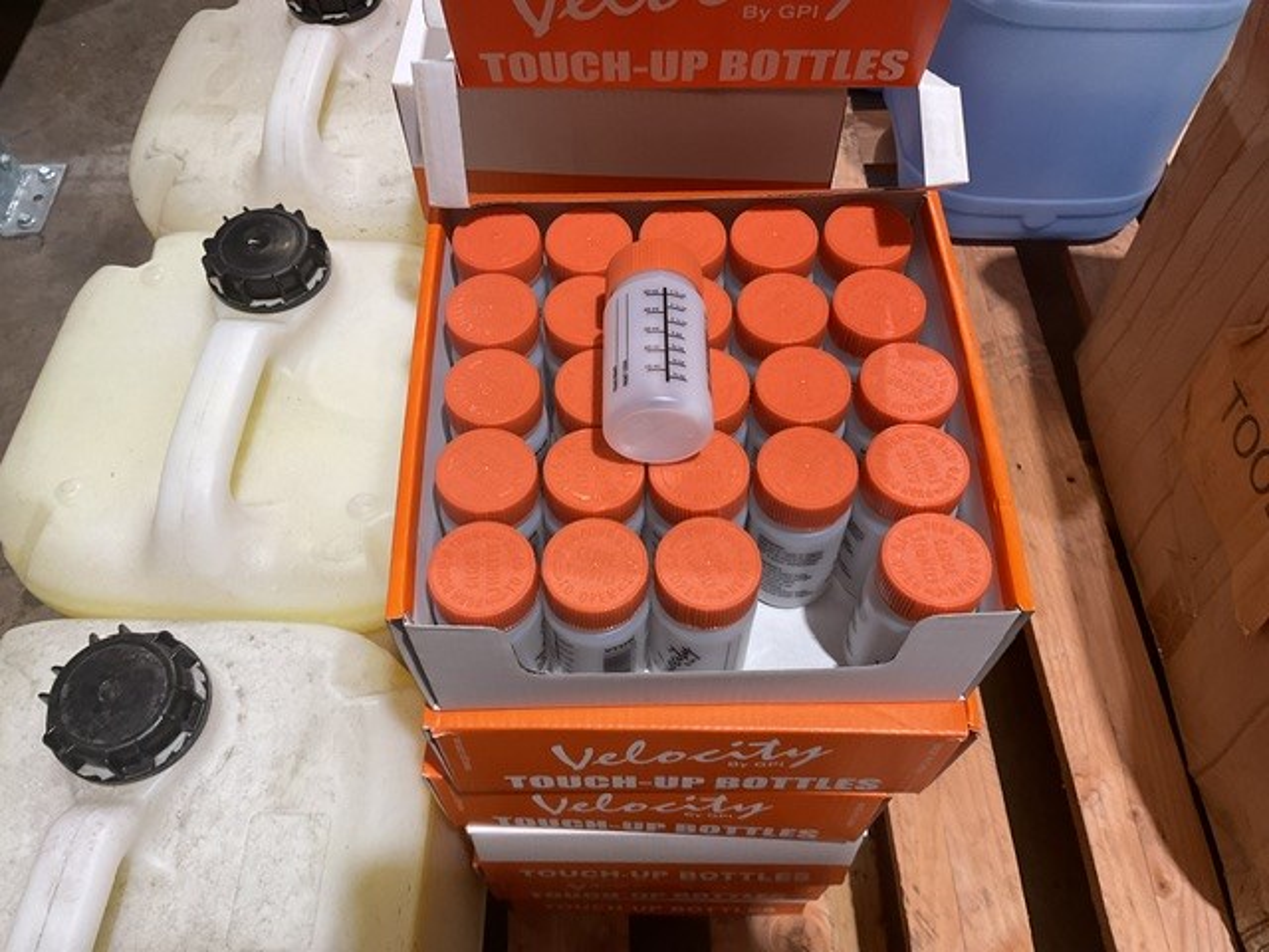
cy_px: 476
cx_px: 634
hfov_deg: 61.7
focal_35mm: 29
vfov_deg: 48.2
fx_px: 1063
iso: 64
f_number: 1.8
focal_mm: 3
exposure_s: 1/50
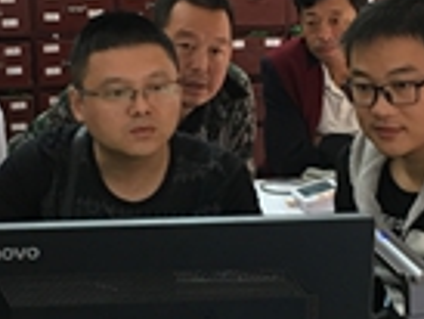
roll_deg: +0.1
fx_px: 1299
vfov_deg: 14.0
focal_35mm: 106
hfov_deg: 18.5
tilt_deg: -12.0
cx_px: 173
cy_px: 147
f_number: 2.2
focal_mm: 4.15
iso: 160
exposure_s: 1/33
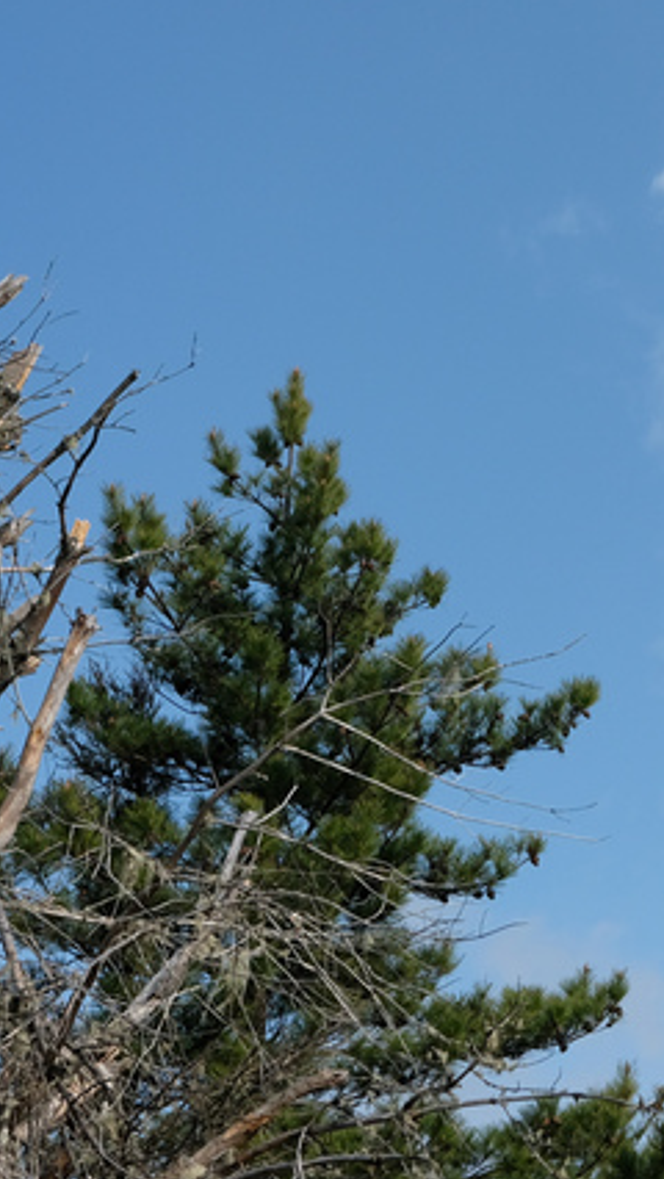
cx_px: 697
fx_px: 2689
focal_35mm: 86
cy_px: 378
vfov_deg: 24.6
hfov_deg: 13.8
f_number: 5.6
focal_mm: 23
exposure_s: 1/3500
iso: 640
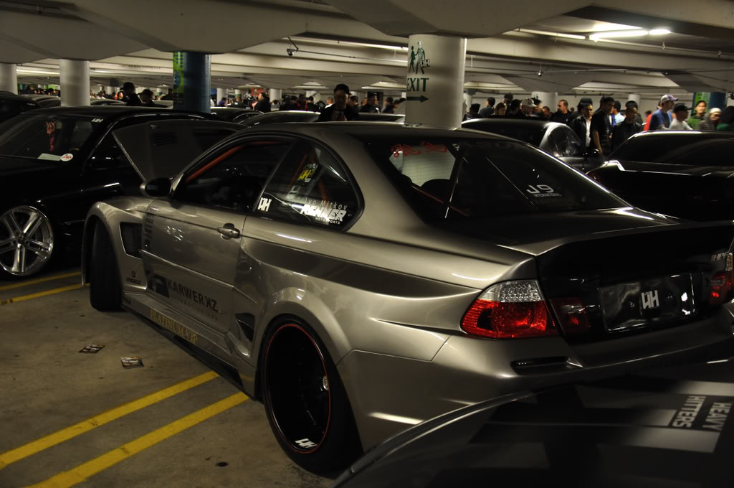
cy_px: 244
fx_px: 764
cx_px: 367
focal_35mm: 38
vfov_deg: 35.4
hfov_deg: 51.3
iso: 800
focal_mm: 25
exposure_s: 1/8
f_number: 4
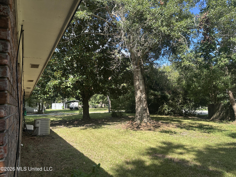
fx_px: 164
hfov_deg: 71.6
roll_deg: +2.3
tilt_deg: +6.4
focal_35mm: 24
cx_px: 118
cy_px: 88
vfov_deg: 56.8
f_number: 1.78
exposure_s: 1/836
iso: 80
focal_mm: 6.86
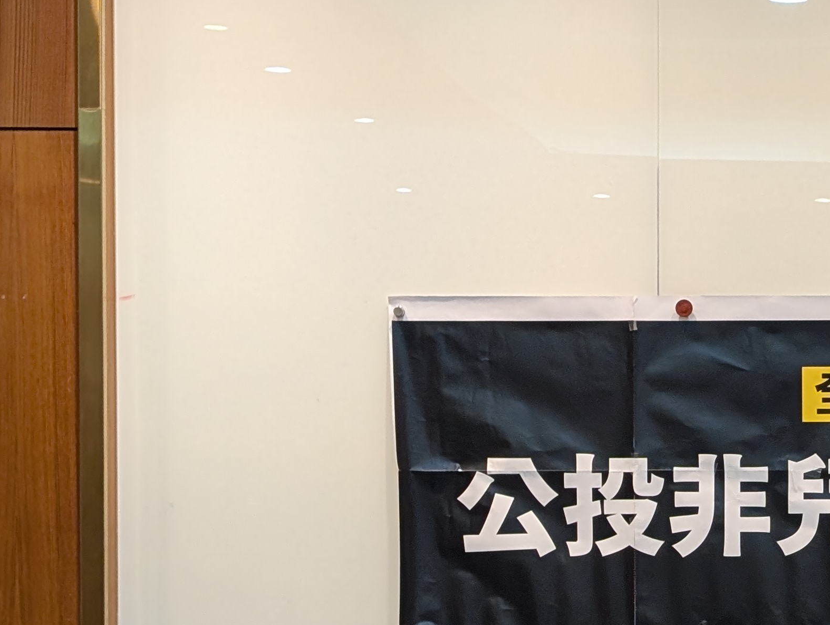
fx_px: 3049
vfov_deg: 11.6
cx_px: 897
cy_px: 652
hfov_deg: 15.1
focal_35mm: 127
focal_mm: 6.9
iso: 80
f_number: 1.68
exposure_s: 1/60
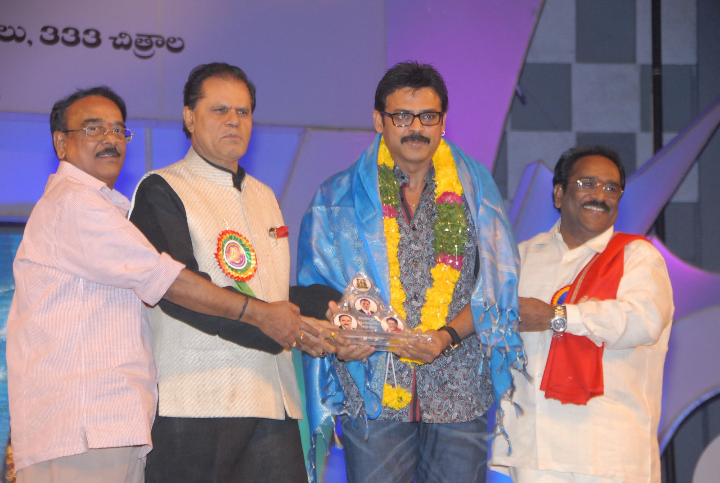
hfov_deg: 17.0
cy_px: 242
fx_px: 2405
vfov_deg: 11.5
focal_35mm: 120
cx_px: 360
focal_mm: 80
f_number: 6.3
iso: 800
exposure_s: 1/125
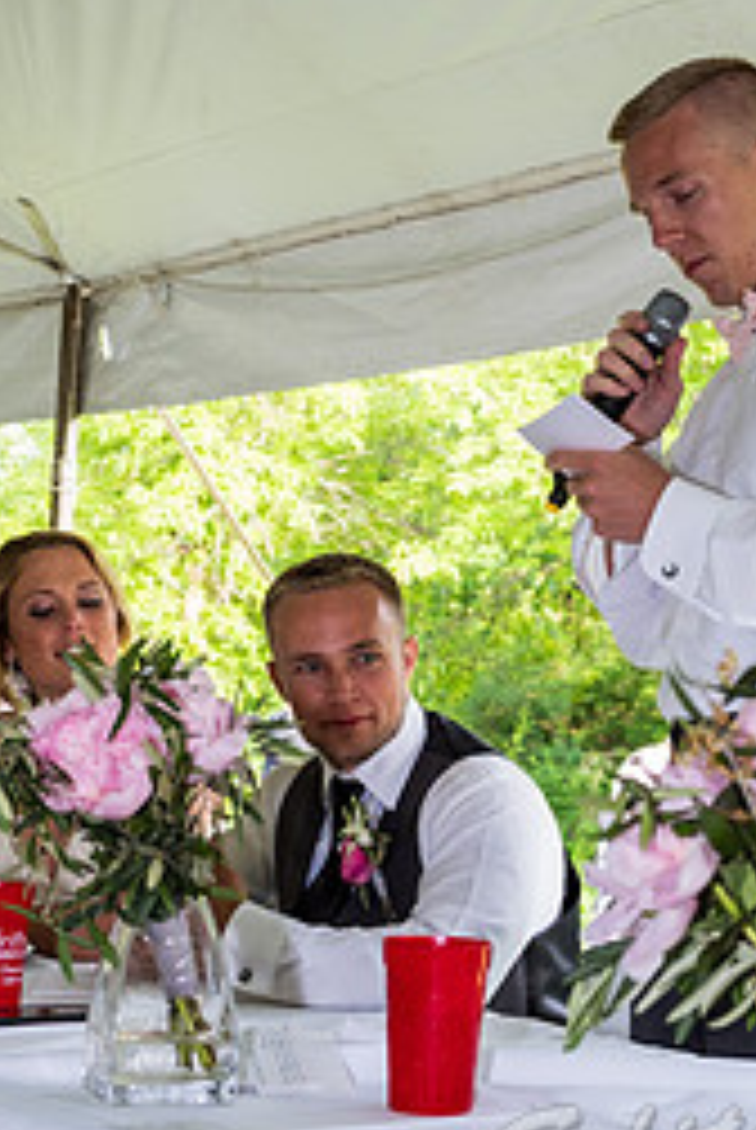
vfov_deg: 26.2
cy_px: 423
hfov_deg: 17.7
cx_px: 554
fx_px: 2419
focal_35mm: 77
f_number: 4
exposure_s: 1/60
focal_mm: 28.9
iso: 320
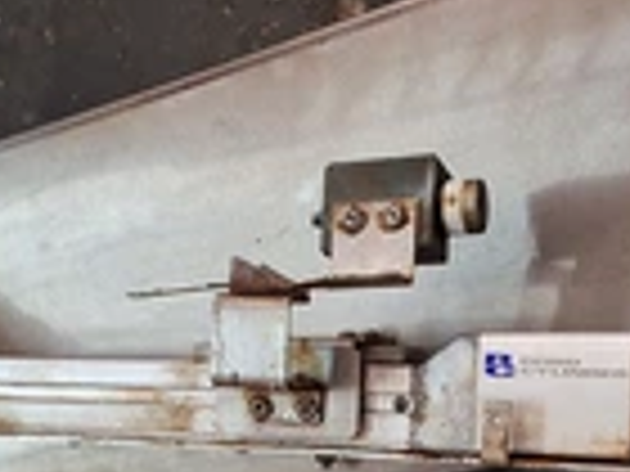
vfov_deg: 17.8
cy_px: 512
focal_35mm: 80
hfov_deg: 24.4
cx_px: 261
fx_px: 1456
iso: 200
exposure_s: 1/30
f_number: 1.9
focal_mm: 2.91
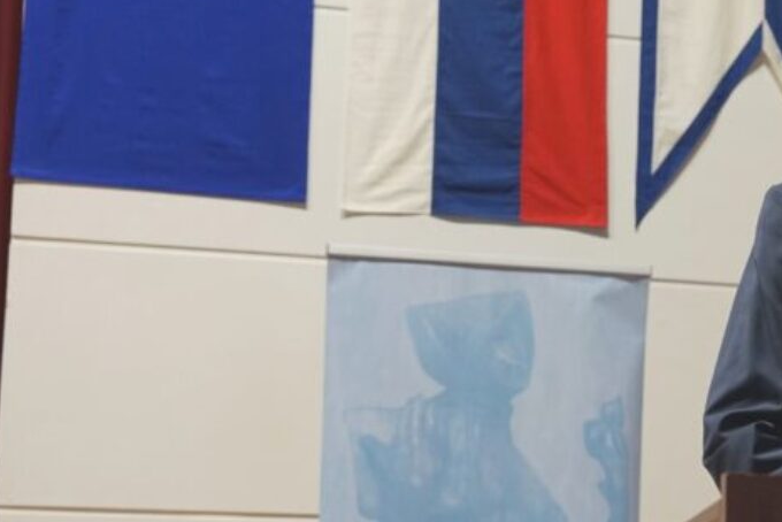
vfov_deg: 14.1
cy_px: 379
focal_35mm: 97
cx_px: 745
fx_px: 2108
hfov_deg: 20.5
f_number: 3.5
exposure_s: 1/160
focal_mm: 44
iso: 1600
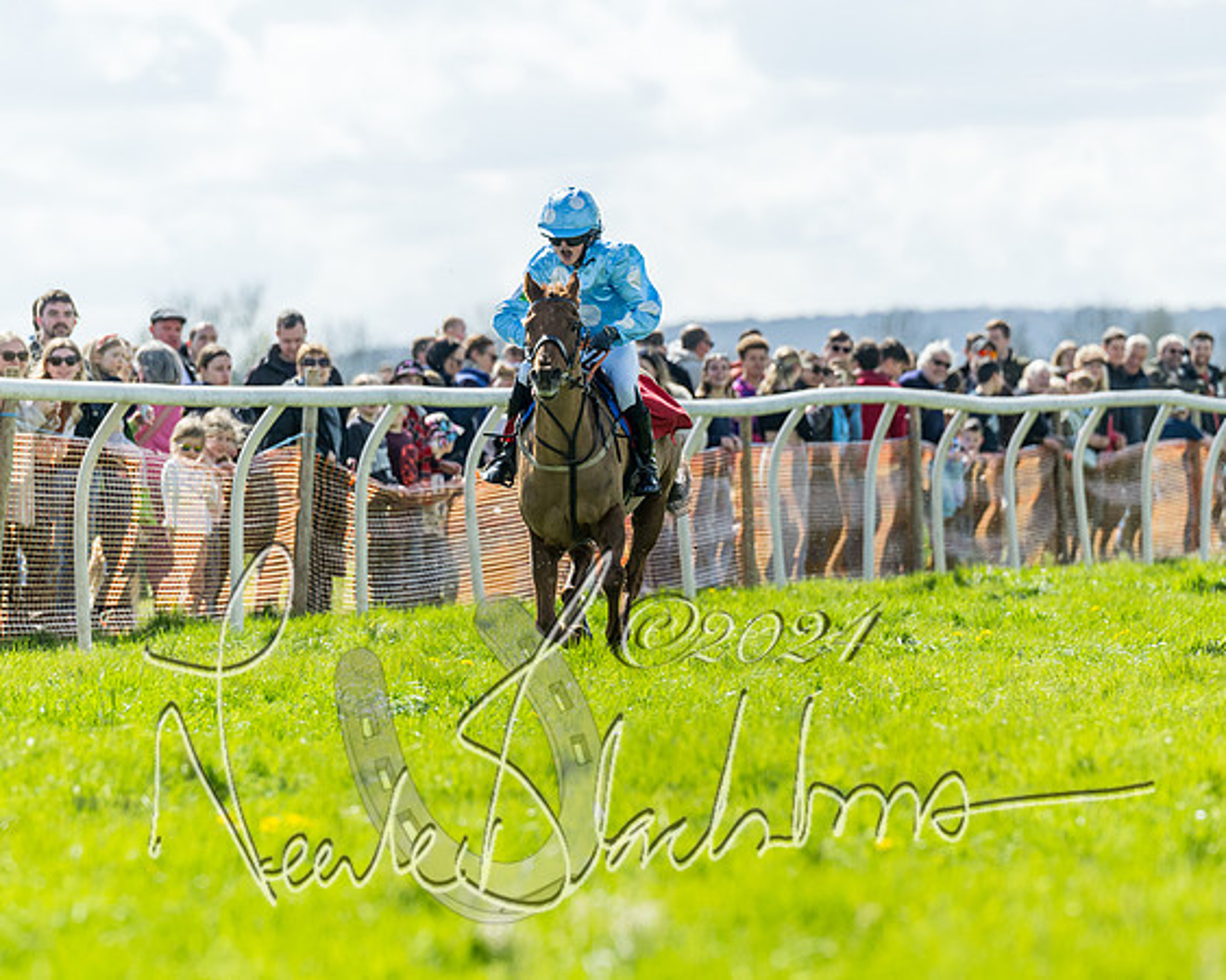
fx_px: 11085
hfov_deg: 6.3
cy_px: 534
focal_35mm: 306
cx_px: 638
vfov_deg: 5.1
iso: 400
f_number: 4
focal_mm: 200
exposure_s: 1/4000
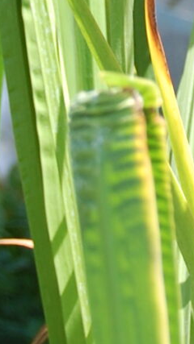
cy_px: -422
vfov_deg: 4.1
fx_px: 4741
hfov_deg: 2.3
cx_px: 465
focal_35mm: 518
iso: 200
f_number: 6.3
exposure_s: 1/160
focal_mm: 55
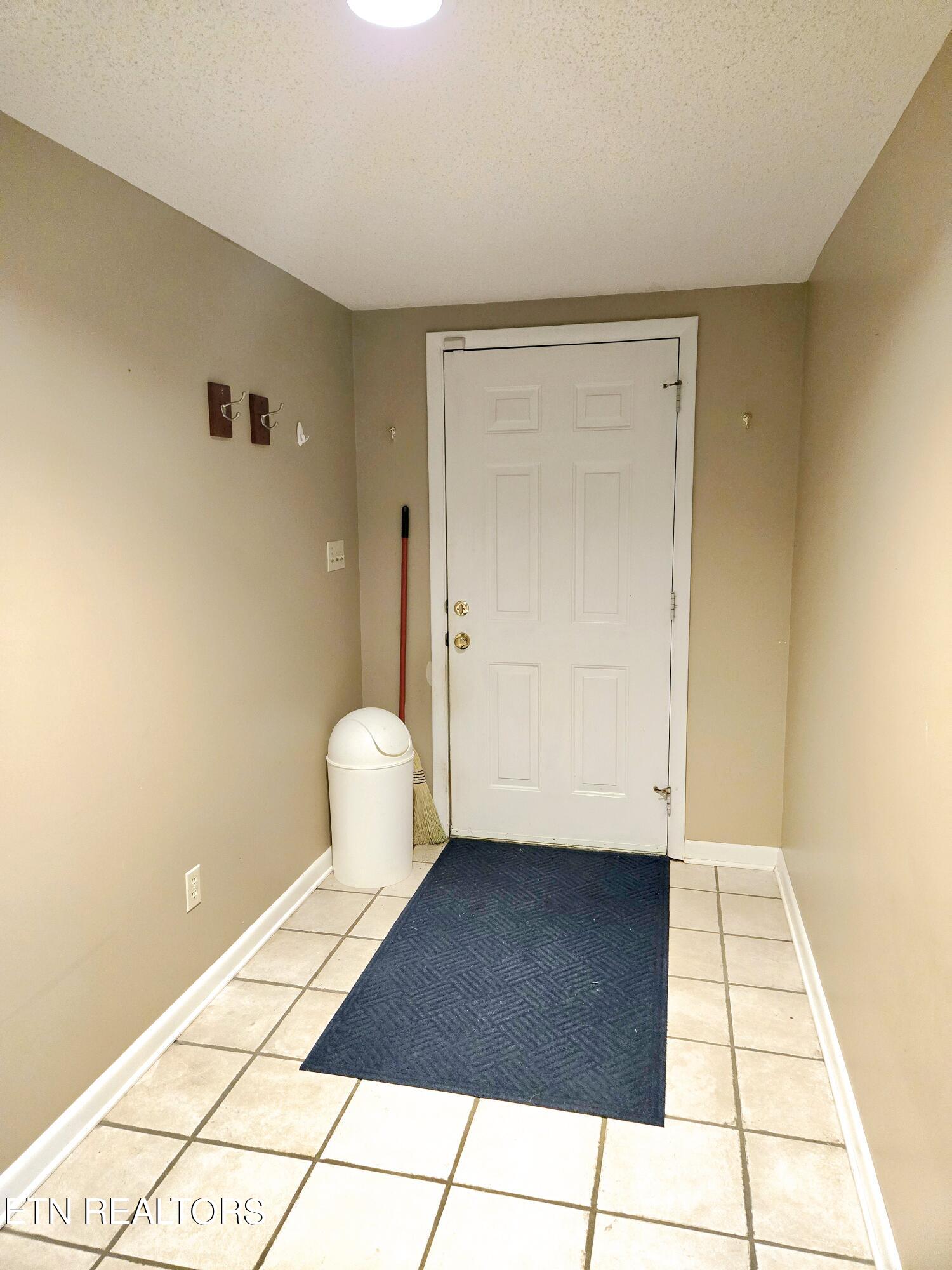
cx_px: 476
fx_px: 843
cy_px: 635
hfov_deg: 58.9
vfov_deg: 73.9
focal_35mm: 23
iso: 800
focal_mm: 5.4
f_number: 1.8
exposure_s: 1/60.2
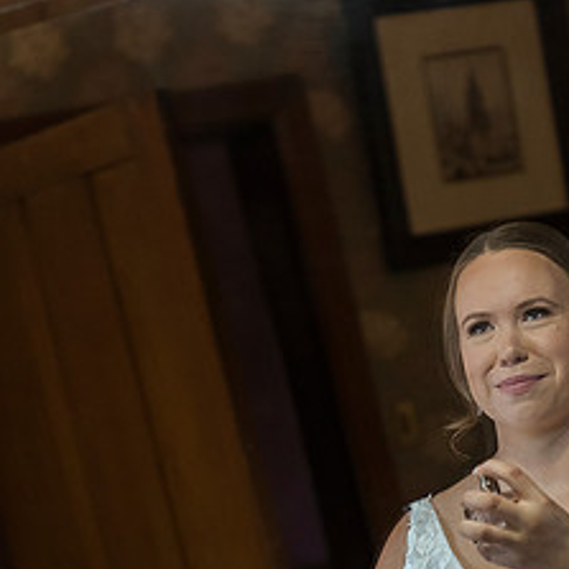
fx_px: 3050
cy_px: 459
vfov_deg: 10.6
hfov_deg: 10.7
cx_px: 305
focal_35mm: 164
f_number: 2.8
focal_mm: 70
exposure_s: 1/320
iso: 1600
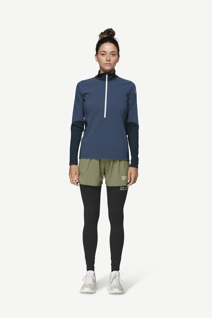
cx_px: 106
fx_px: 618
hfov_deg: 19.5
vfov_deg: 28.8
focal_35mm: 70
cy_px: 159
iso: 100
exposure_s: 1/50
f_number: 6.3
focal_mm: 70
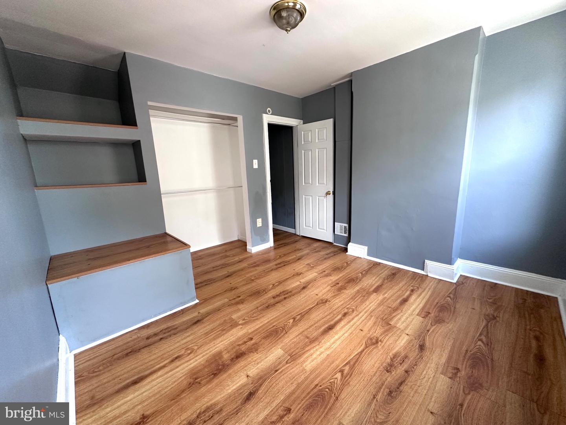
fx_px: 229
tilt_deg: -10.8
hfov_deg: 102.1
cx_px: 283
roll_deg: +2.1
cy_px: 212
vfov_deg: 85.7
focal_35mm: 14
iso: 250
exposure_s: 1/99
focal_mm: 2.22
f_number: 2.2
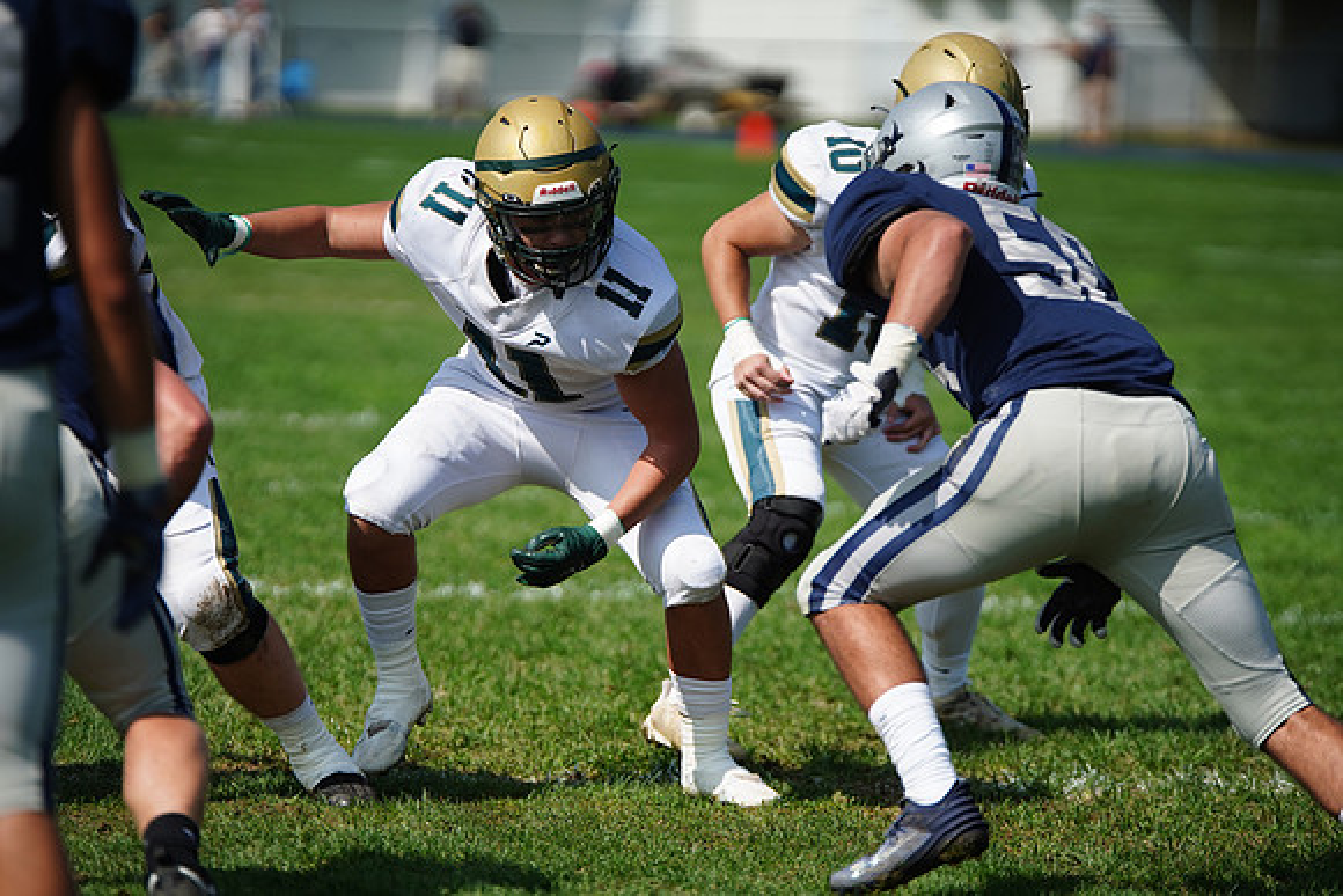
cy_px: 448
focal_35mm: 247
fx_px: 9216
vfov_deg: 5.6
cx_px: 672
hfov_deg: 8.3
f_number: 2.8
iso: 400
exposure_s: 1/6400
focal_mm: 247
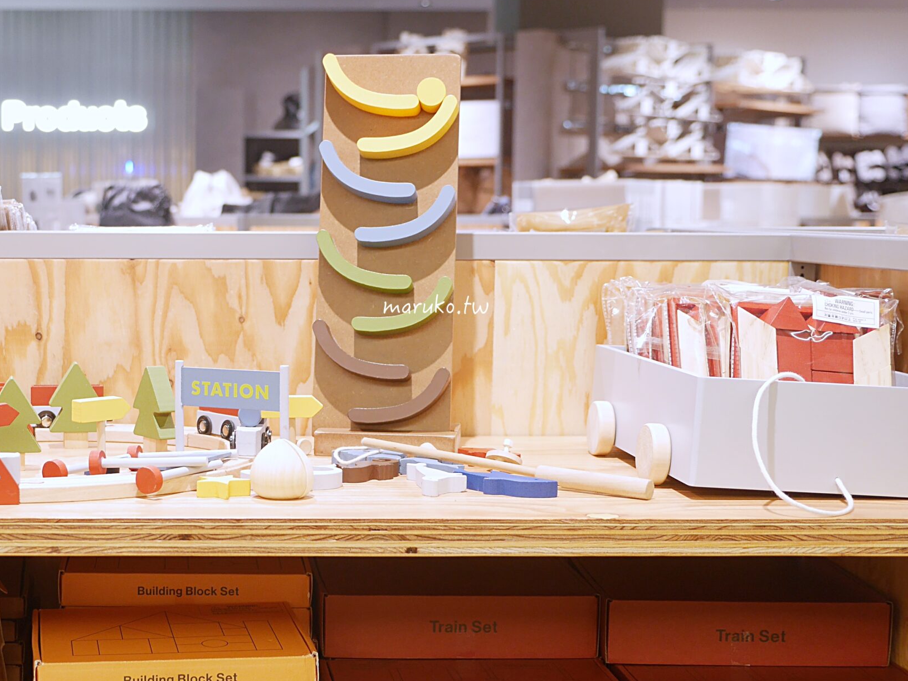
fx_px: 1731
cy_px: 402
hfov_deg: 28.9
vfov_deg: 22.2
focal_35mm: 66
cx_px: 203
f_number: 2.8
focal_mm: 21
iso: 400
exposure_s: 1/60
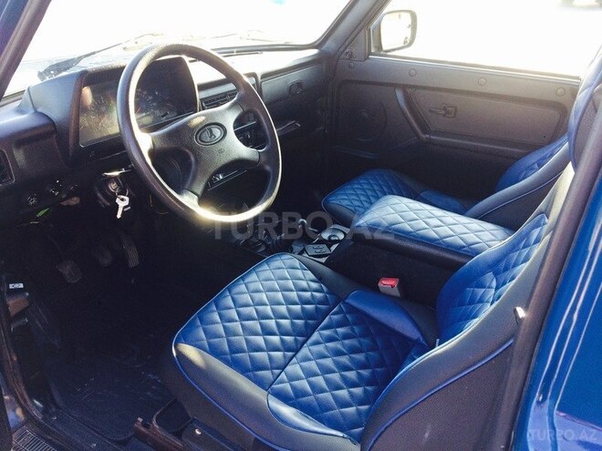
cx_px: 301
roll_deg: -4.9
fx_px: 504
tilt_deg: -28.8
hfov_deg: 61.7
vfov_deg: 48.2
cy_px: 226
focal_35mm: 29
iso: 64
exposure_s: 1/100
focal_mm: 4.15
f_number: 2.2
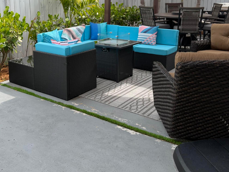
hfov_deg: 45.3
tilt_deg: -10.8
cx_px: 83
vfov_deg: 34.3
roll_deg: -0.4
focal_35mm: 41
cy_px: 39
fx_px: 271
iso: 100
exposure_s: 1/1410
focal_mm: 6.76
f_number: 1.78
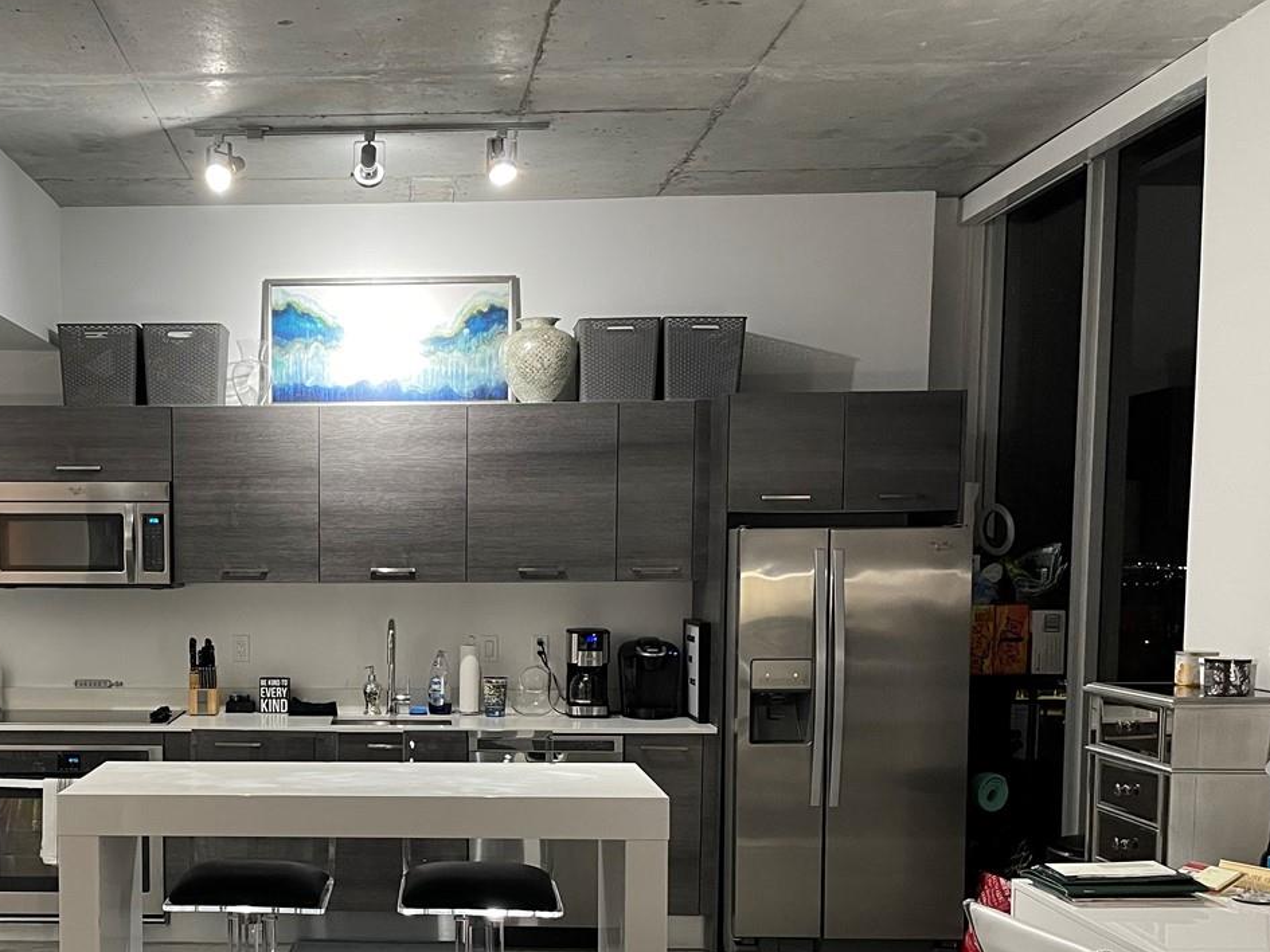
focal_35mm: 44
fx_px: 1614
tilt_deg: -5.0
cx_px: 323
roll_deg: -0.2
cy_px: 686
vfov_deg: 32.4
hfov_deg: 41.7
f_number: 1.6
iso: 250
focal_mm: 5.1
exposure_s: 1/60
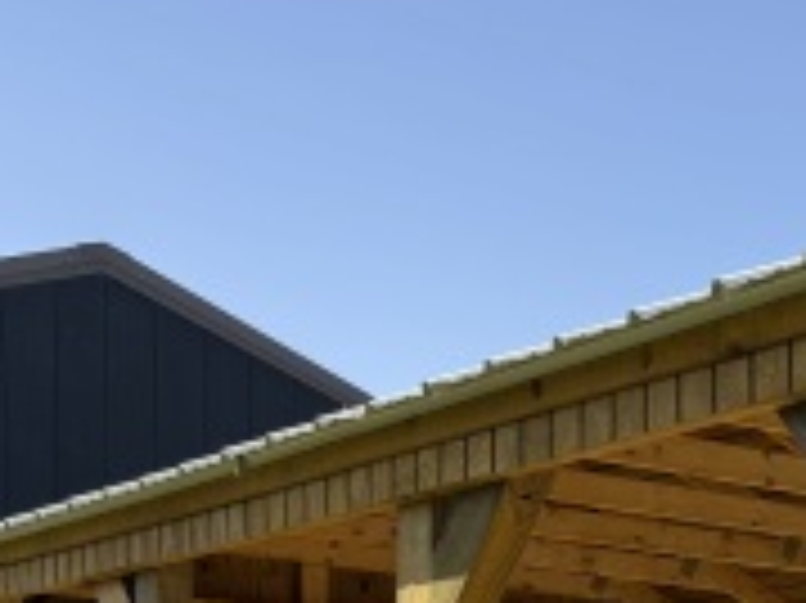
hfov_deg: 19.5
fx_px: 2164
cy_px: 922
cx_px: 1031
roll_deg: +0.2
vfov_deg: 14.7
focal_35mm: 93
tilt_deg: -2.1
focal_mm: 5.96
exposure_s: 1/2639
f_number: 1.6
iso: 50
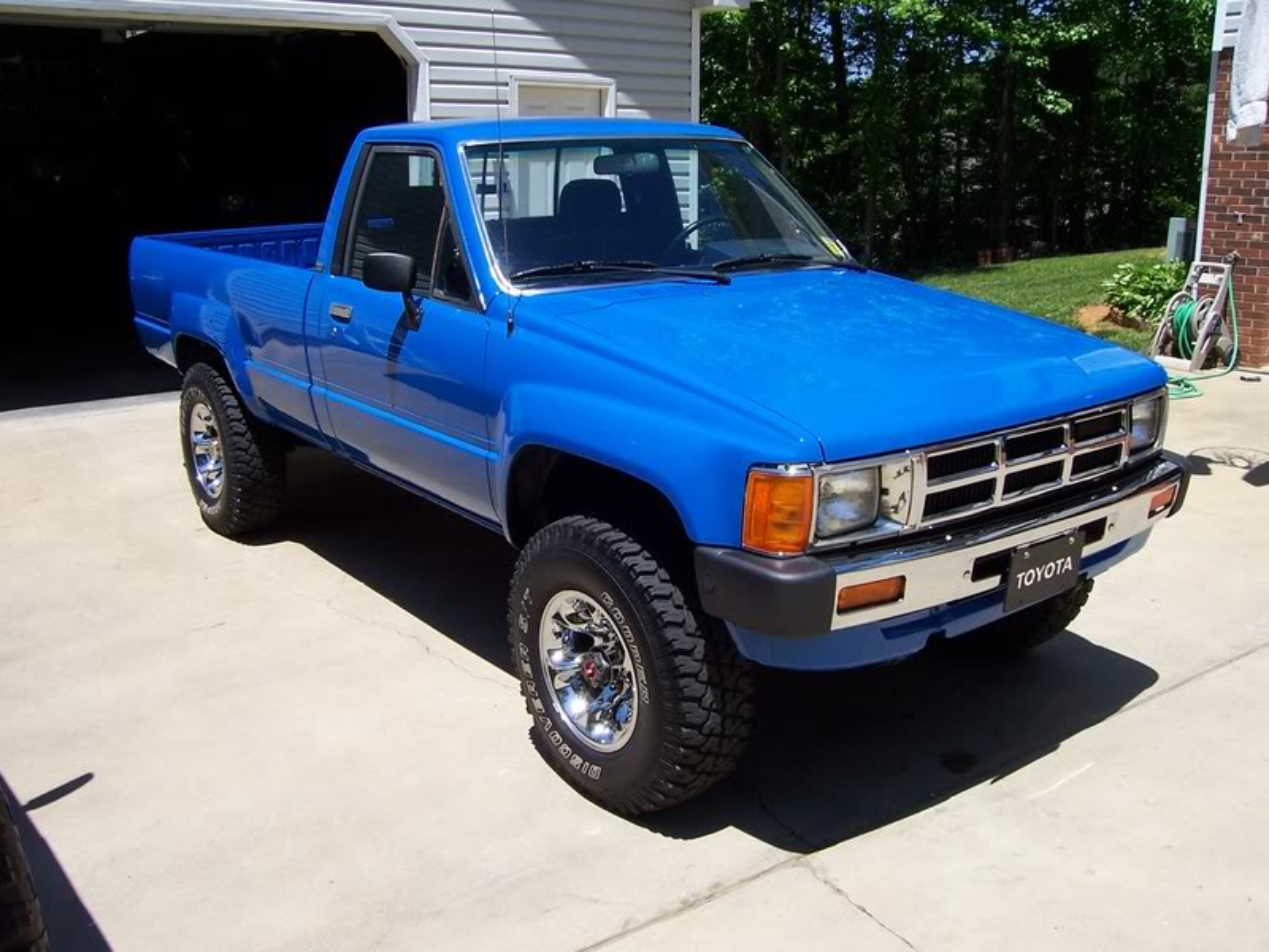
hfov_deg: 54.0
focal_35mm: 34
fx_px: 1246
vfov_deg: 41.8
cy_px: 476
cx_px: 634
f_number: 5.6
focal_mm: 5.6
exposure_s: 1/500
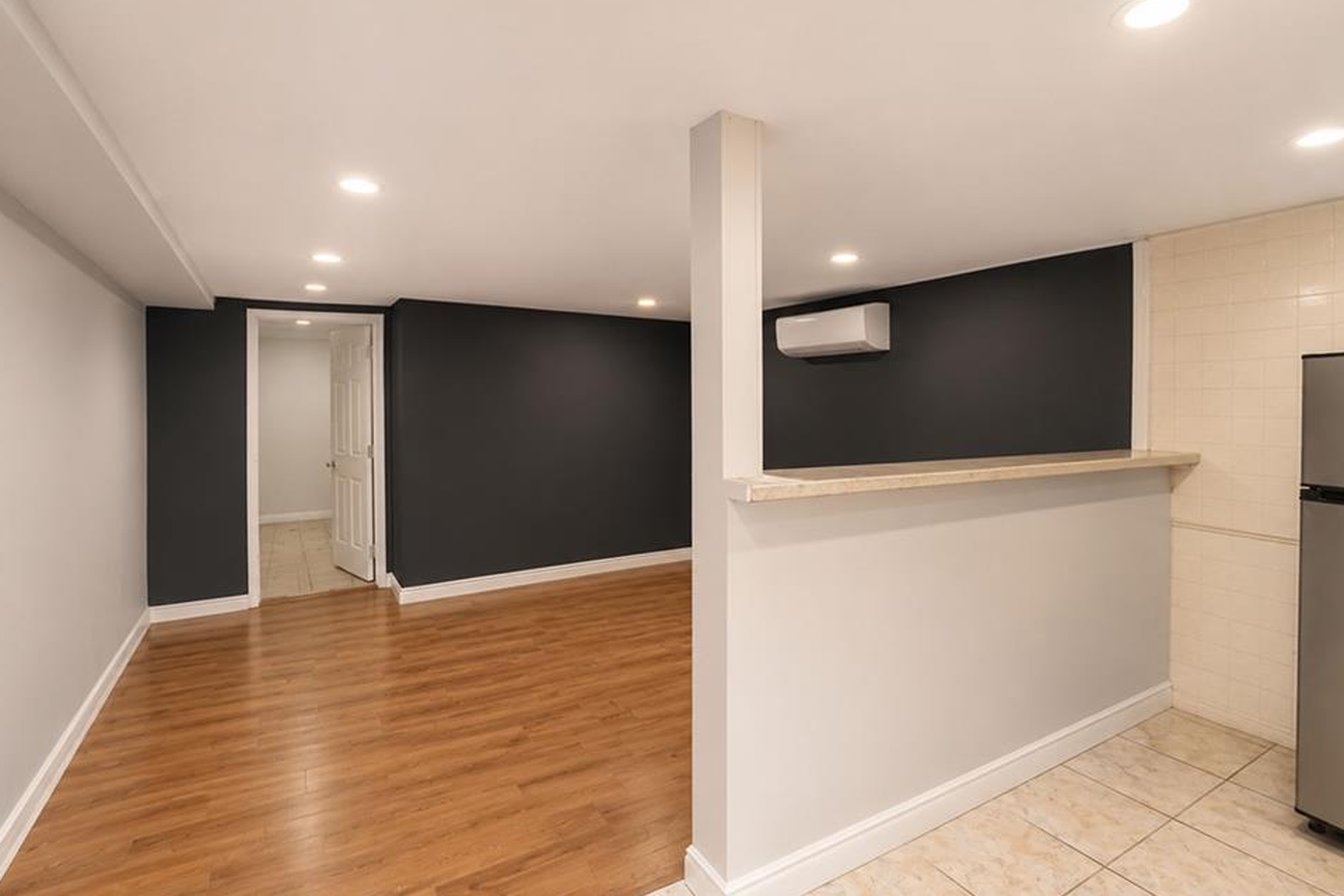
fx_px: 597
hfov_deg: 96.7
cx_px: 665
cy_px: 424
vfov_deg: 73.7
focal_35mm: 16
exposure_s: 1/13
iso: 2000
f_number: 5.6
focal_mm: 10
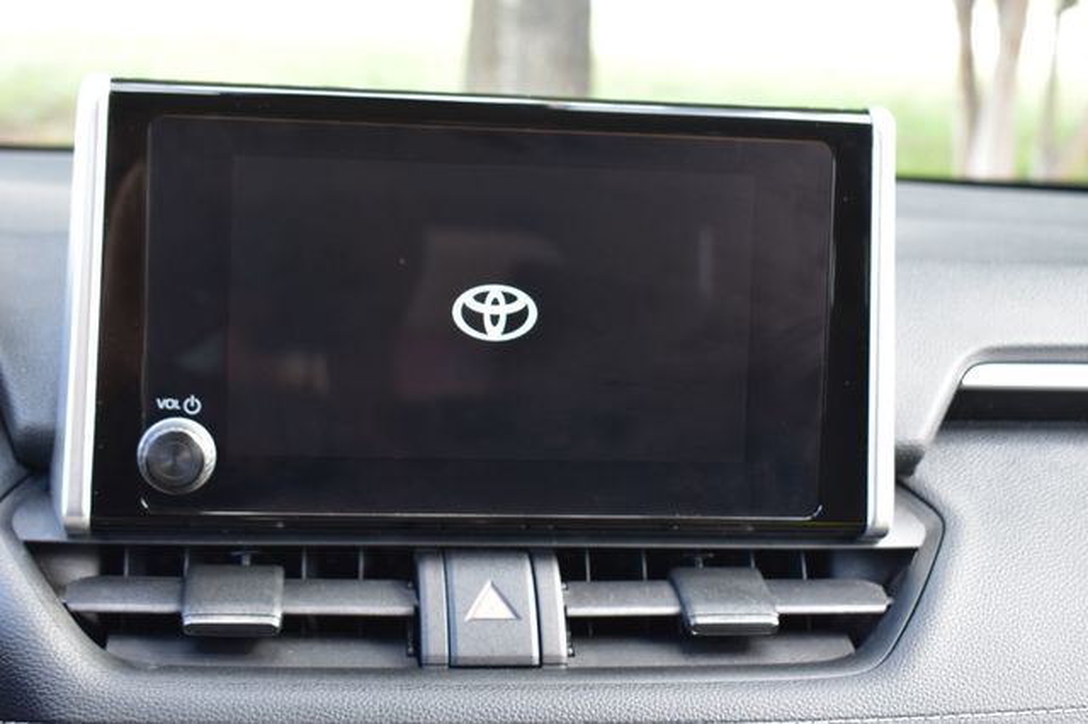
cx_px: 544
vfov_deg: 22.6
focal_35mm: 60
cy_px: 362
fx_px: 1812
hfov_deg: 33.4
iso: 400
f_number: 6.3
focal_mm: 40
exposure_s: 1/15
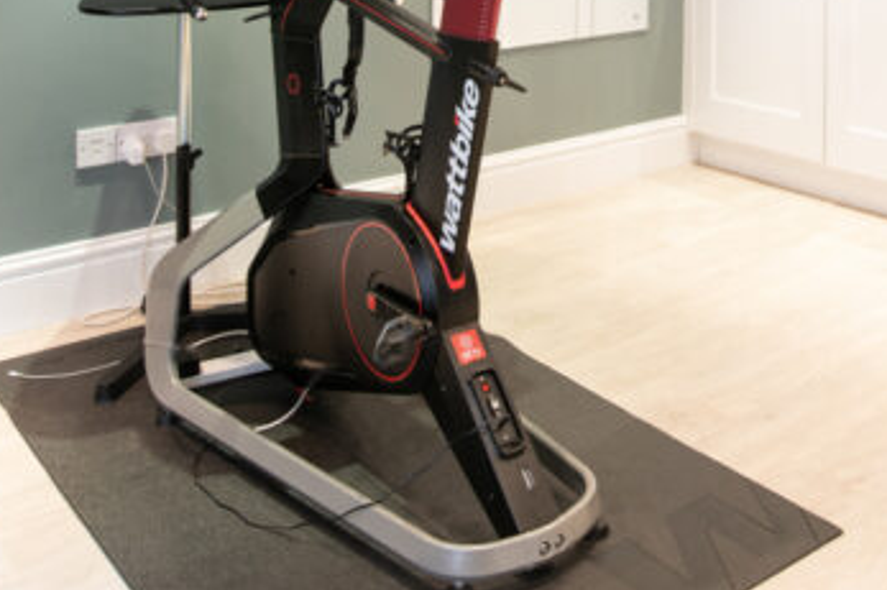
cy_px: -134
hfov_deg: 43.0
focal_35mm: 45
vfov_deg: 26.3
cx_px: 596
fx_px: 1108
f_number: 8
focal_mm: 15
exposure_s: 1/2
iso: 125
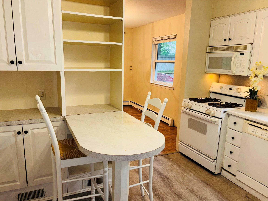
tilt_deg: -11.8
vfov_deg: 51.3
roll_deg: -1.6
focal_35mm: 27
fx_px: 209
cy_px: 104
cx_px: 136
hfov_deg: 65.3
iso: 40
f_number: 1.6
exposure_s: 1/30
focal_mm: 5.96
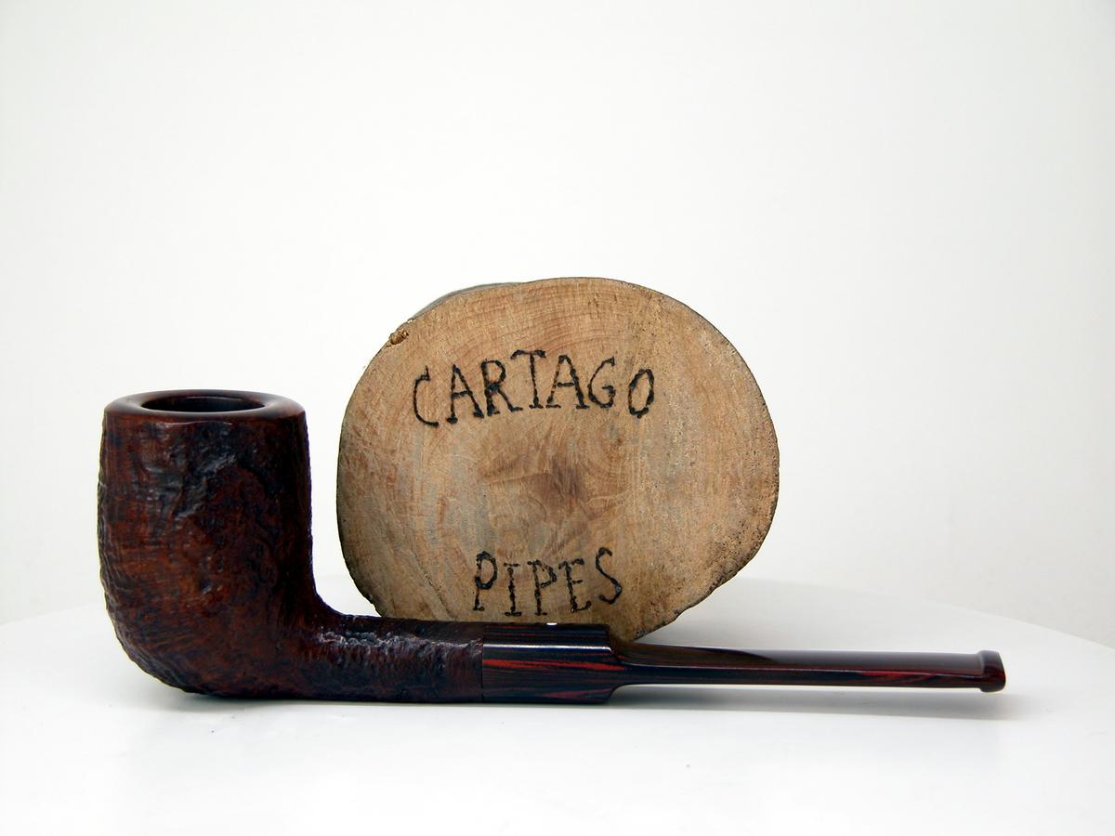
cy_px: 418
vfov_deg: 17.2
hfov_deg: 22.8
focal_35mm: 86
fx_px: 2770
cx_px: 558
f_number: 3.5
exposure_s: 1/97.5
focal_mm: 22.3
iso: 100
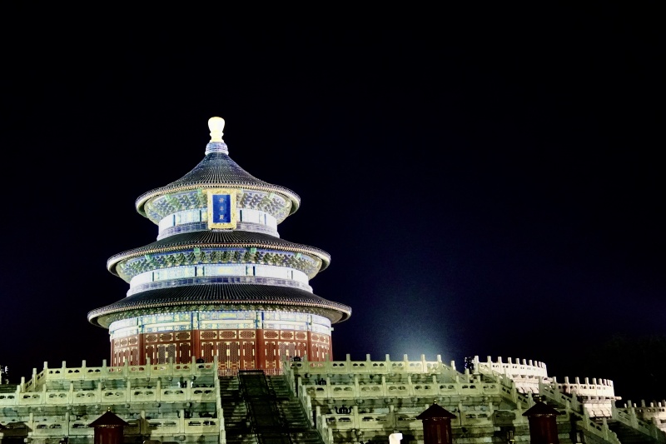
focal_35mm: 45
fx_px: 832
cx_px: 232
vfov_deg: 29.9
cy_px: 217
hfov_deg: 43.1
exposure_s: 1/50
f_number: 4
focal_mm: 20
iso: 6400
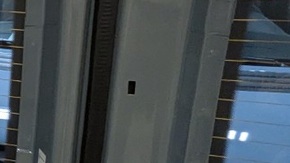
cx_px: -270
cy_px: 66
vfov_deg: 16.3
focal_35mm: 74
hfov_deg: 19.2
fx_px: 569
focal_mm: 2.35
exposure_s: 1/65.3
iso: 379
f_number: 2.2
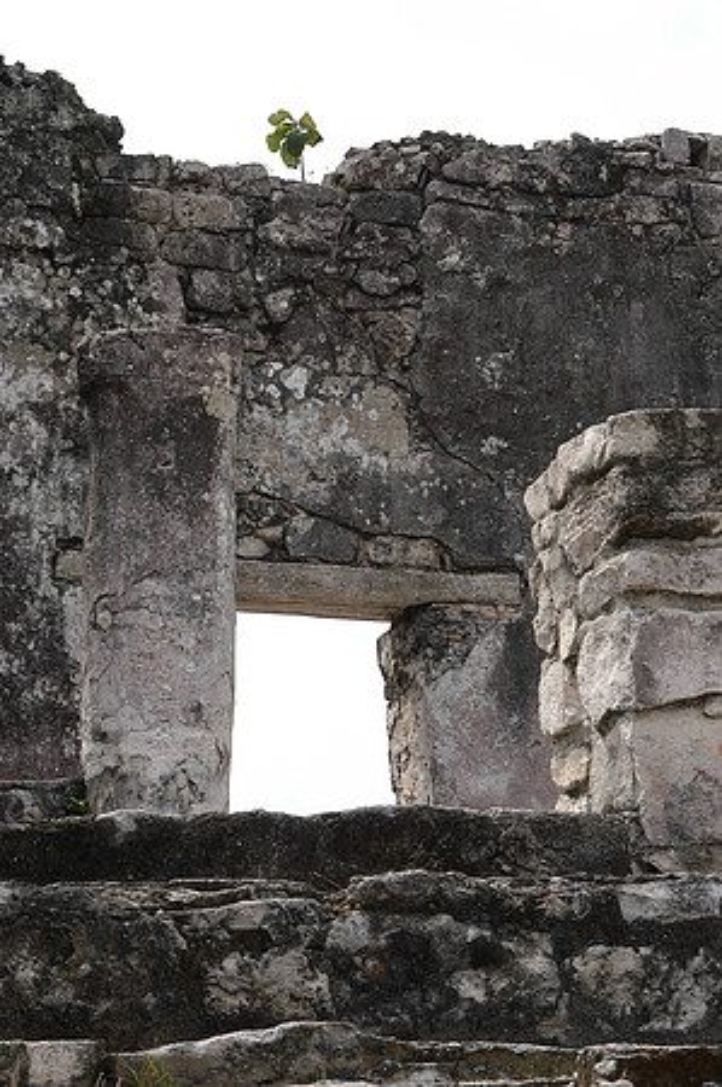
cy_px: 544
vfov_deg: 24.2
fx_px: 2533
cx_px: 361
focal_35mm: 84
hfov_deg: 16.2
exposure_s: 1/125
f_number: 16
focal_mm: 56
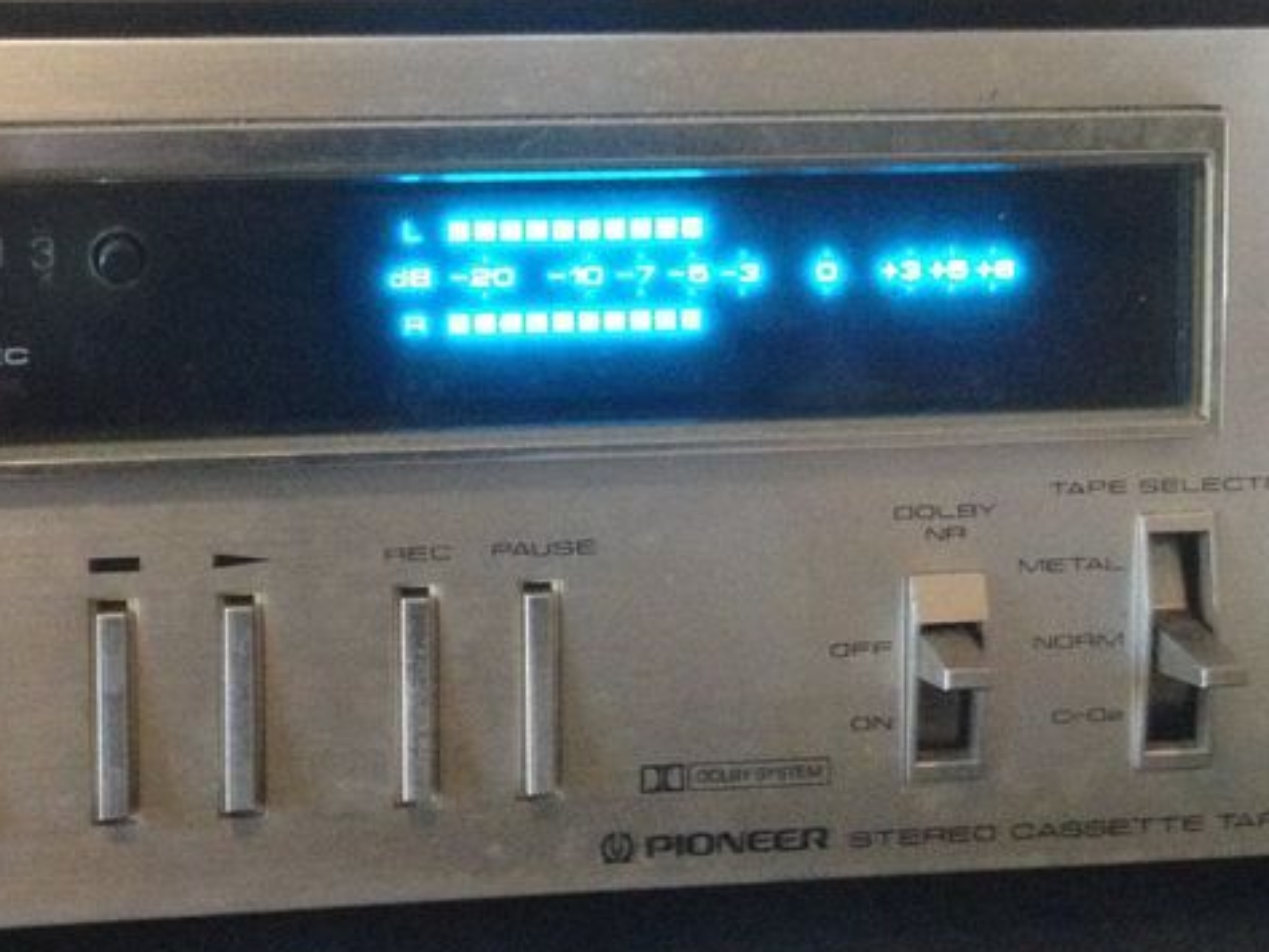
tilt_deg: -6.8
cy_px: 145
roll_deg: -0.6
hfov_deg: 26.3
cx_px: 601
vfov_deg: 19.6
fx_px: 2713
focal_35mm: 74
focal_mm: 4.28
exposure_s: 1/15
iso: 400
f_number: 2.4
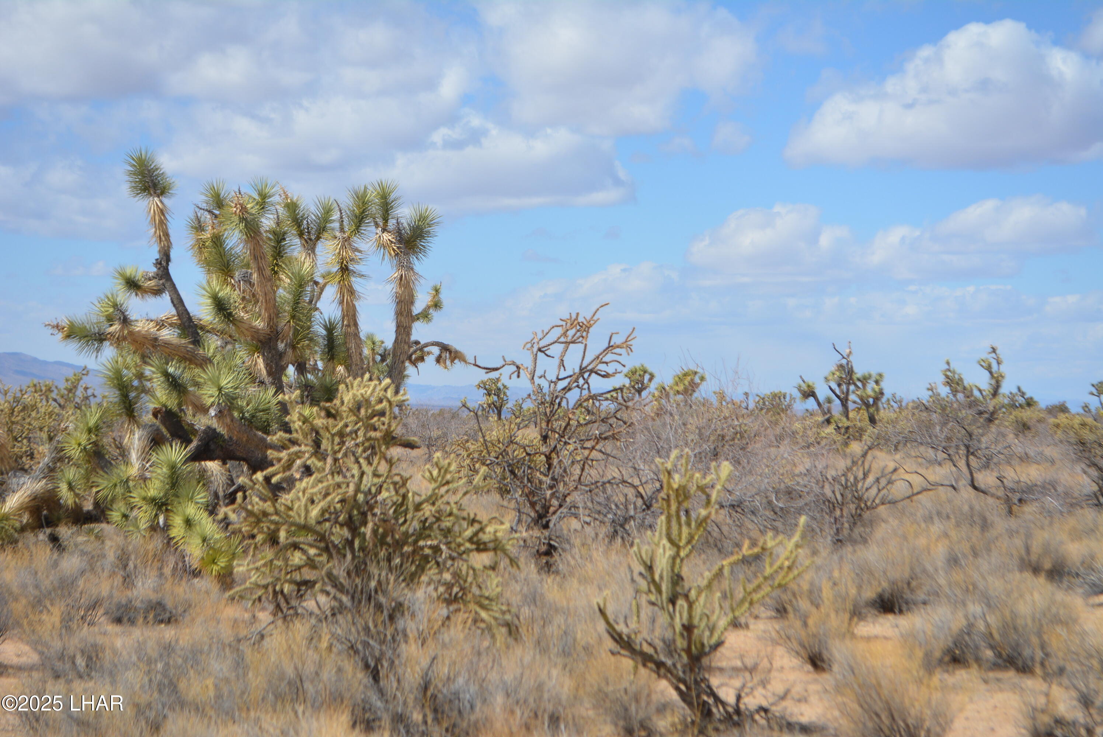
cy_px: 368
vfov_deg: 16.6
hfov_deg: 24.6
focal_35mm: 82
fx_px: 2530
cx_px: 552
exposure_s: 1/1600
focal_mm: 55
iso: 400
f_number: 7.1
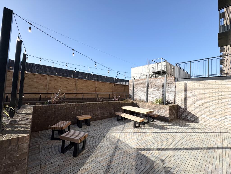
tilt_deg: +3.3
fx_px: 93
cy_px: 87
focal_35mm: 14
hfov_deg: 102.1
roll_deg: -2.2
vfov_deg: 85.7
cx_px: 116
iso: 40
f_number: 2.2
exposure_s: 1/1143
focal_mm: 2.22
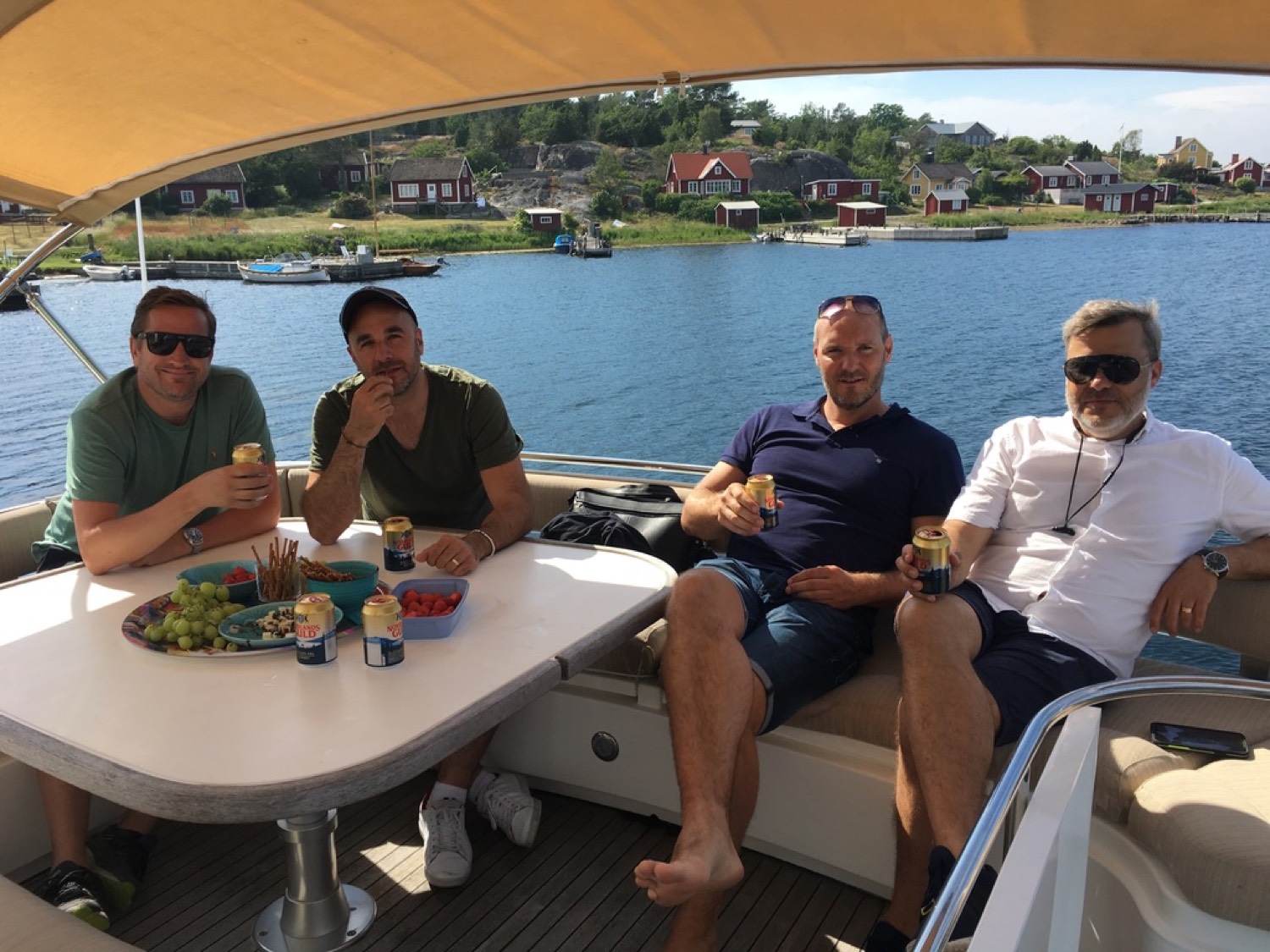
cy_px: 476
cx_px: 635
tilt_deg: -13.6
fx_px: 1064
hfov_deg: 61.7
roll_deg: +1.3
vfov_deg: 48.2
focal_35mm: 29
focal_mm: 4.15
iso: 25
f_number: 2.2
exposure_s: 1/1083
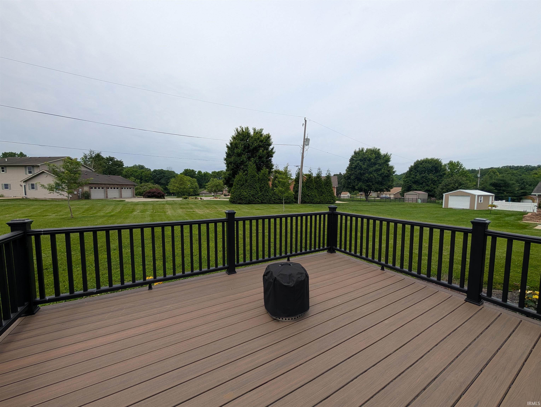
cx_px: 270
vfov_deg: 94.6
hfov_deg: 110.5
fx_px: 188
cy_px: 204
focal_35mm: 12
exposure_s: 1/3077
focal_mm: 2.02
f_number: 1.7
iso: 56
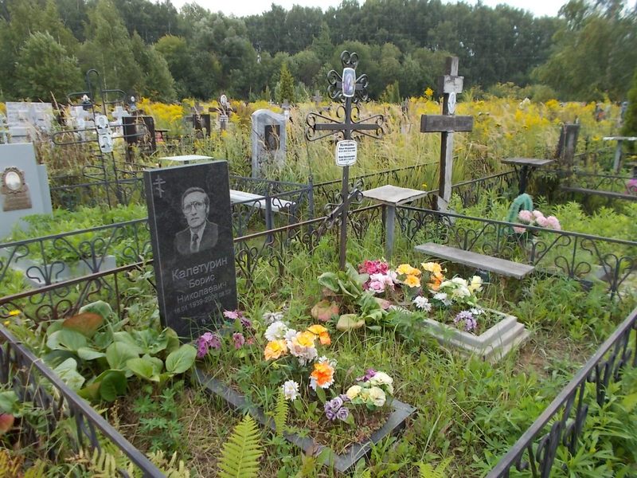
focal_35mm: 26
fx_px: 478
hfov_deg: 67.3
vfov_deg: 53.1
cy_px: 239
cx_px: 318
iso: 80
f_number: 3.2
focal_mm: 4.6
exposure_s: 1/320
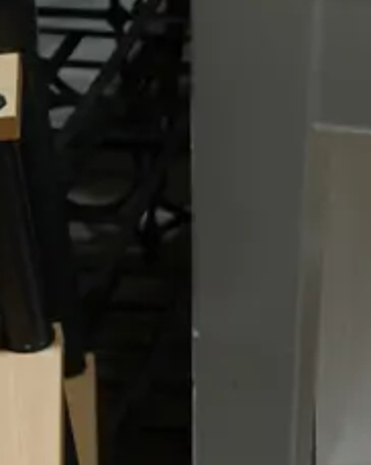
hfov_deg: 12.1
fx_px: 1690
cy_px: 667
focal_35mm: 123
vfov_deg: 14.7
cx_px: 523
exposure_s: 1/80
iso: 200
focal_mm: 14
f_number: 4
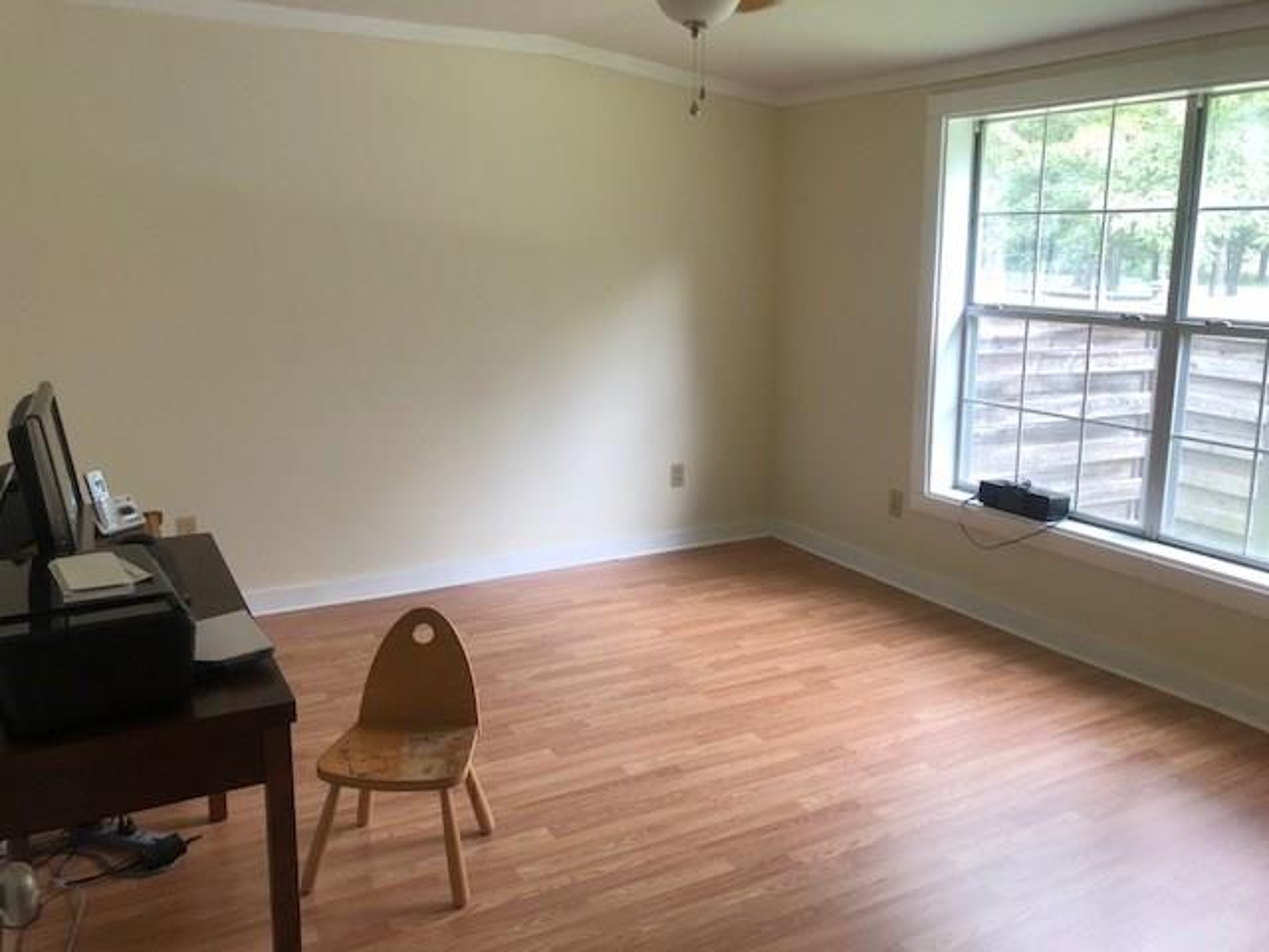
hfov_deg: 63.4
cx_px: 634
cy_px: 476
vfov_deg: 49.7
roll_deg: -0.6
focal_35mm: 28
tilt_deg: -11.0
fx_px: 1026
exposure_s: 1/30
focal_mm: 3.99
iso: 32
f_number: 1.8
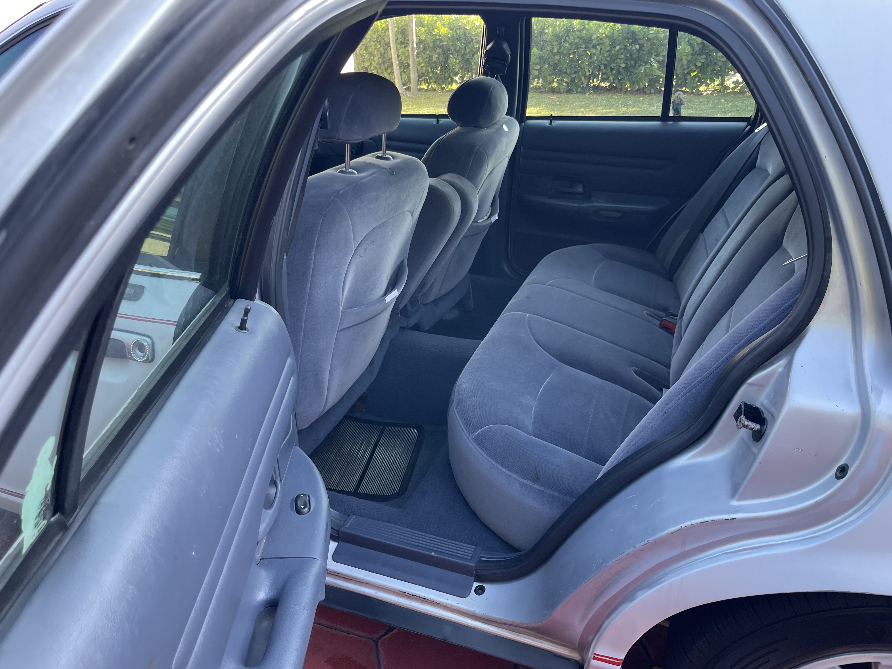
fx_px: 670
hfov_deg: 67.3
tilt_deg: -23.7
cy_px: 334
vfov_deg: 53.1
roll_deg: +2.0
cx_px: 446
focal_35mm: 26
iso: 64
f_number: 1.6
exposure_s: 1/121
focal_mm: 4.2
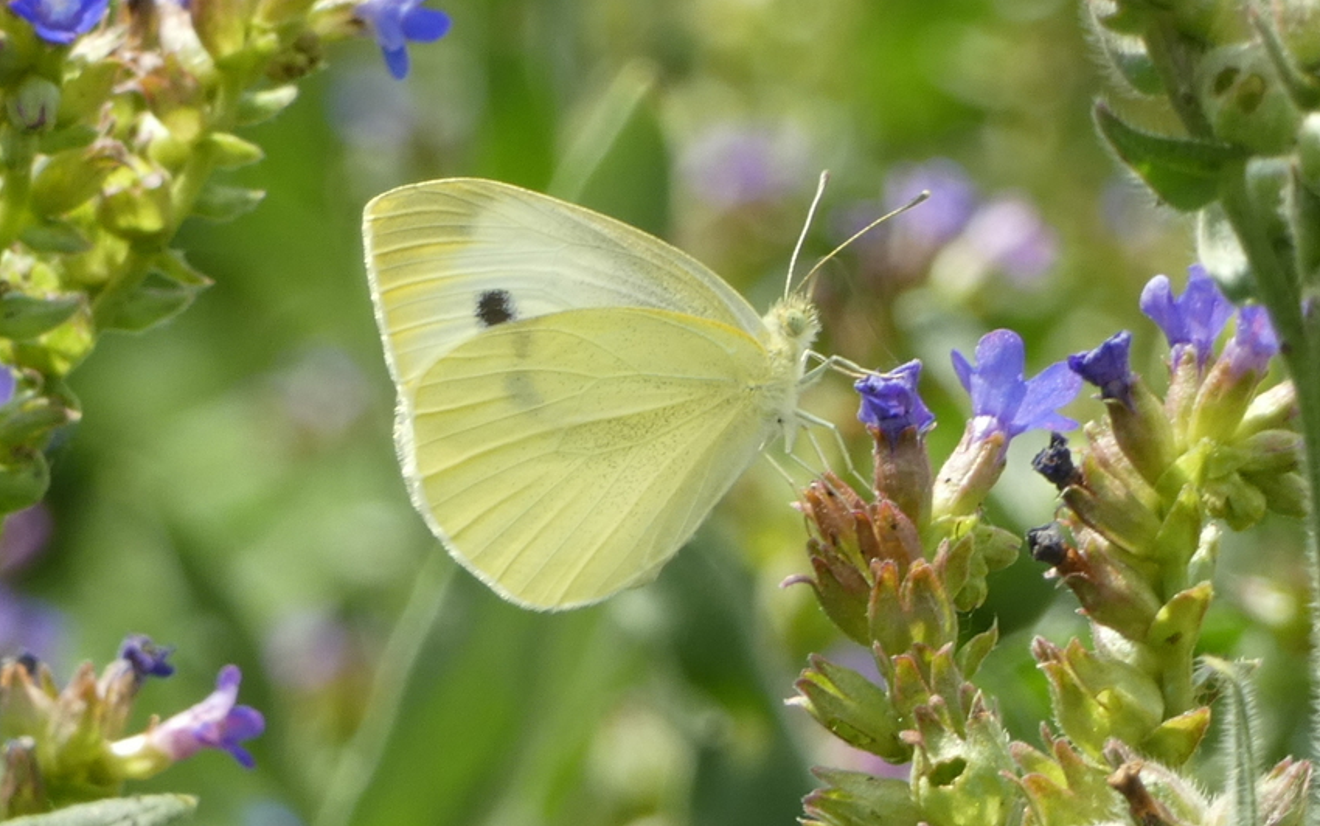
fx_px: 11480
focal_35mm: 319
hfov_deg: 6.6
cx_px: 659
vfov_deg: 4.1
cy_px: 376
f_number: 5.5
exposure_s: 1/80
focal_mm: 53.8
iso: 80
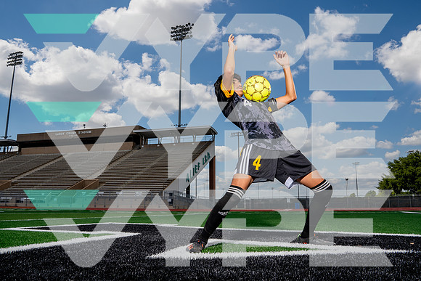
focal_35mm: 29
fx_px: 341
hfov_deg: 63.3
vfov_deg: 44.7
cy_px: 140
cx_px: 210
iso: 100
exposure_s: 1/250
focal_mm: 25
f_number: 13
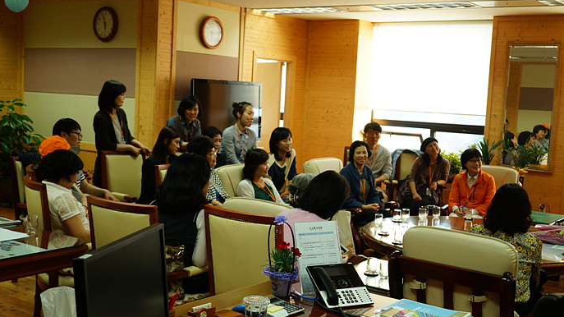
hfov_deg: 42.9
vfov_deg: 24.9
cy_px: 174
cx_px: 283
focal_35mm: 48
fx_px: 718
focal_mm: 30
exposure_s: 1/100
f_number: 3.5
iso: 400
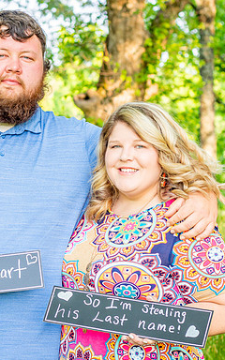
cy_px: 203
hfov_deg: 9.6
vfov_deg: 15.4
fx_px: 1334
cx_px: 39
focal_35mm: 136
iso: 125
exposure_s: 1/160
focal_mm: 50
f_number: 4
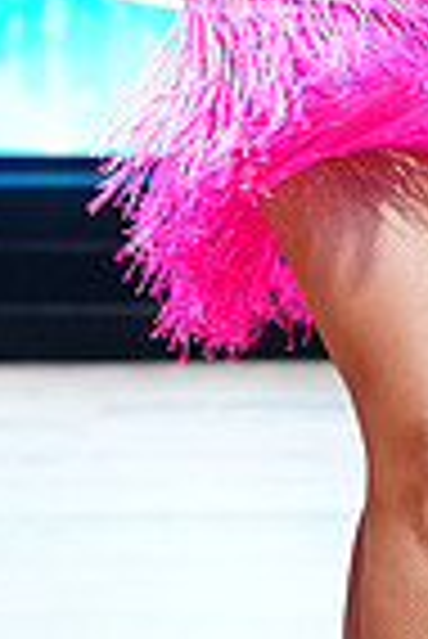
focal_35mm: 286
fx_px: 5088
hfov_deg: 4.8
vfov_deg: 7.1
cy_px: -382
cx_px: -20
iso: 2500
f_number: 4
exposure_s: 1/250
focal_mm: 70
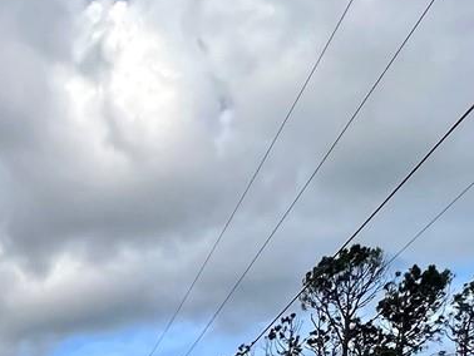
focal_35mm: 55
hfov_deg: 29.6
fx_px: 754
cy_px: 653
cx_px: -107
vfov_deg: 19.4
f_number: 1.8
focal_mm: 1.57
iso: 32
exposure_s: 1/737
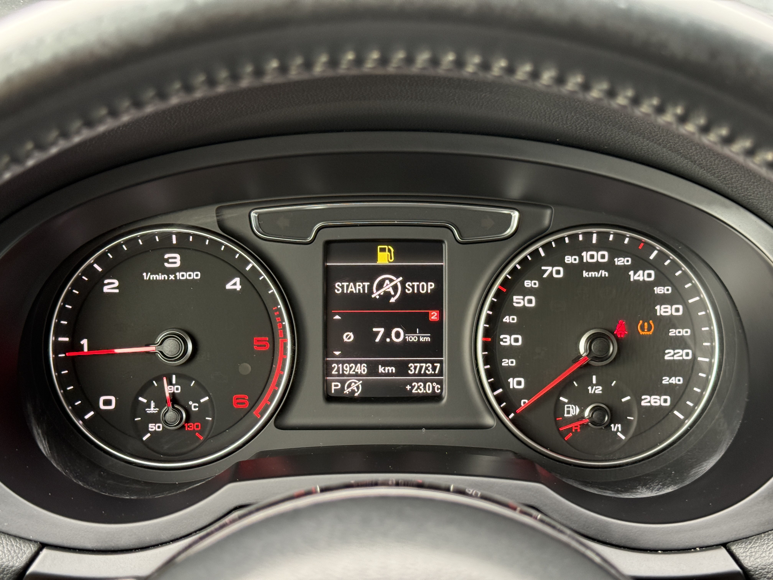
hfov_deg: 39.7
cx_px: 386
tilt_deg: -20.7
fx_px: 1072
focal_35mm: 48
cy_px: 290
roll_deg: -0.6
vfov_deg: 30.3
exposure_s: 1/49
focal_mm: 6.76
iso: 160
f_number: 1.78
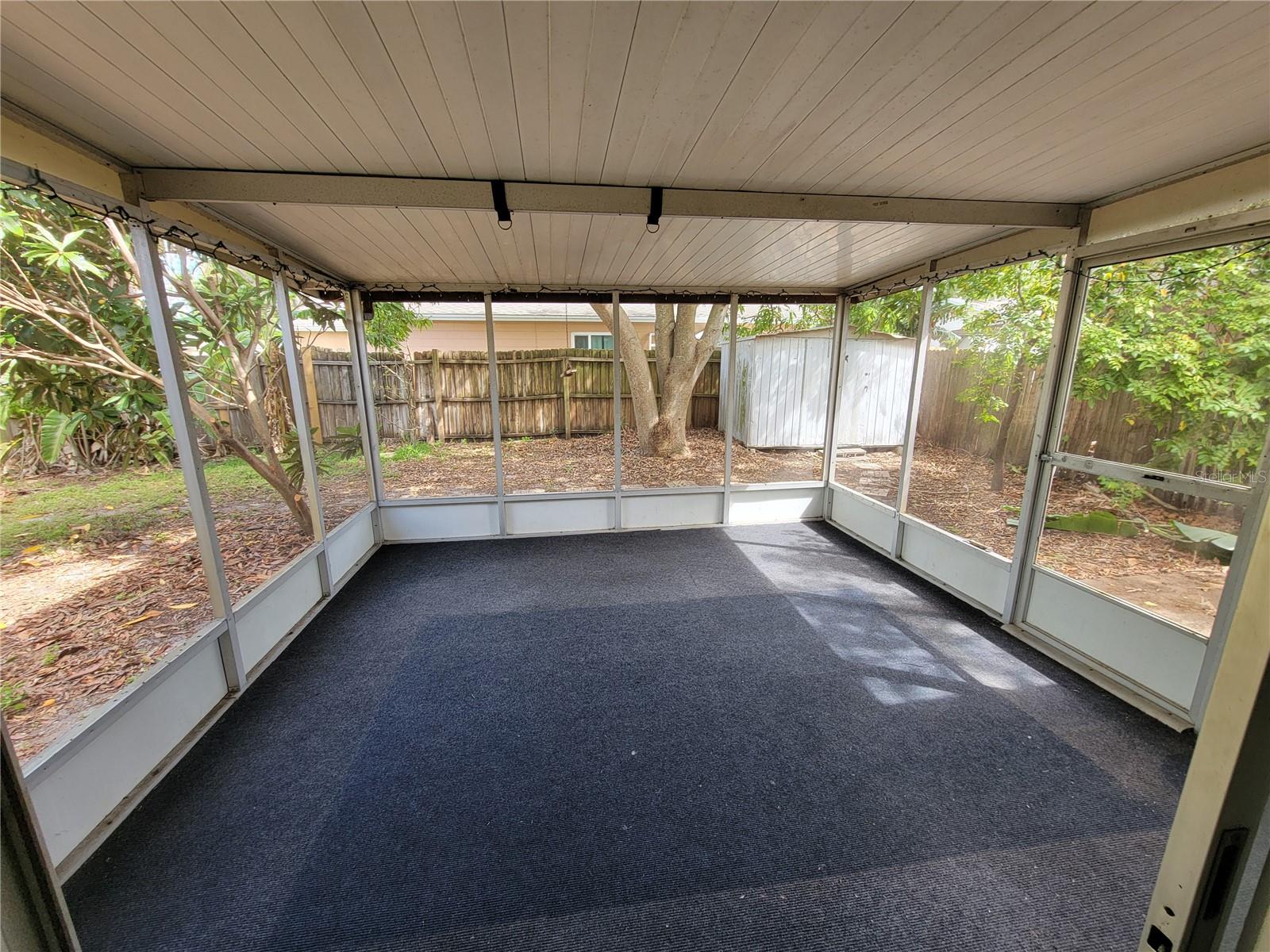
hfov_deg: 106.2
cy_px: 476
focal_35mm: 13
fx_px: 477
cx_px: 635
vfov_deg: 89.9
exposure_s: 1/60
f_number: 2.2
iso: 80
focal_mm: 2.2
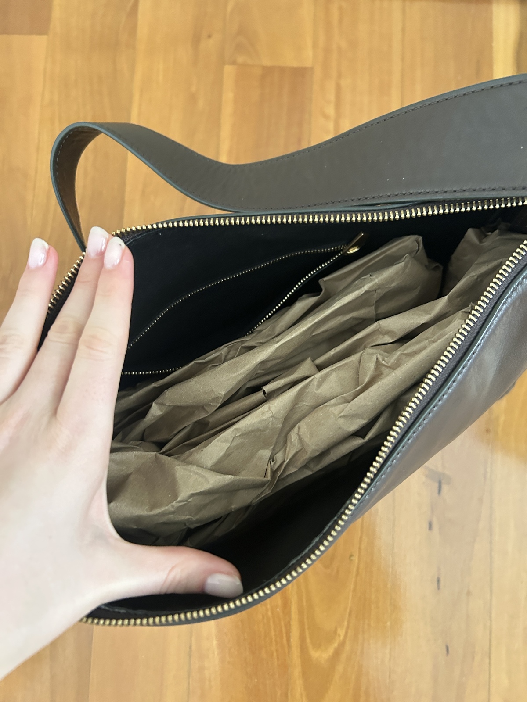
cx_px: 264
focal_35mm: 26
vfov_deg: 67.3
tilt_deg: -83.5
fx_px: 528
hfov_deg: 53.1
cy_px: 351
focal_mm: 5.7
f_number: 1.5
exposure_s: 1/40
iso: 640
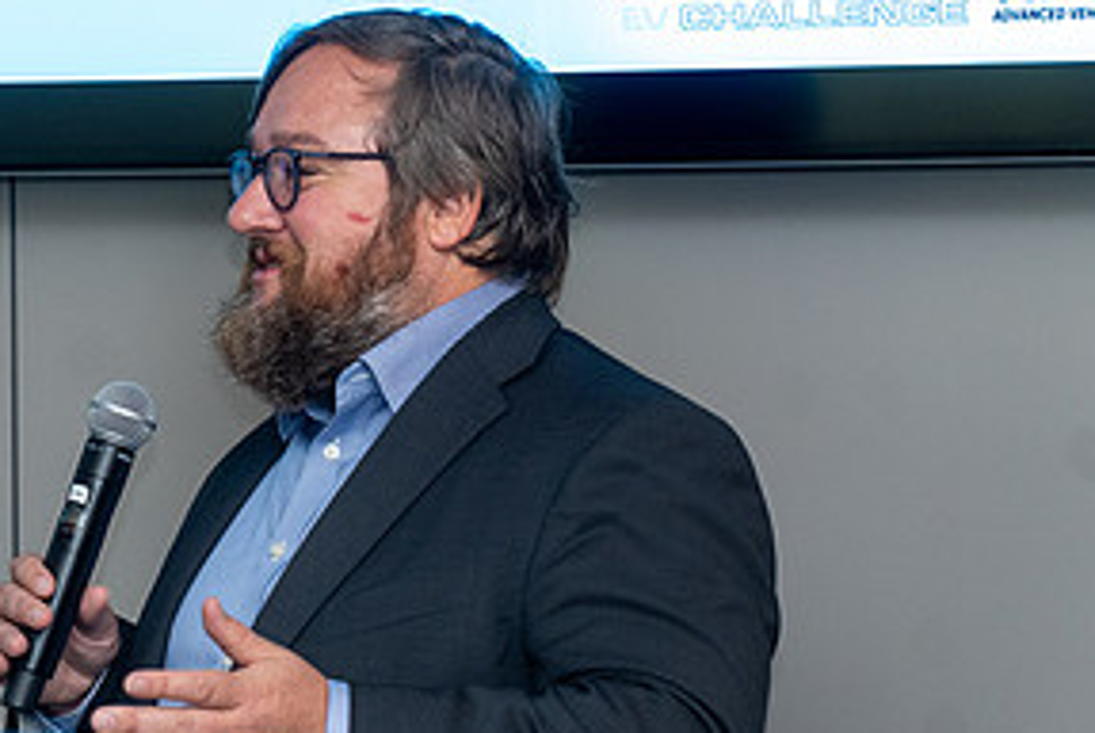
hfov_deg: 9.7
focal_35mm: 212
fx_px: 6455
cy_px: 452
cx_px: 145
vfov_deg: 6.5
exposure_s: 1/125
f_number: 4
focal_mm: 105
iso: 1600
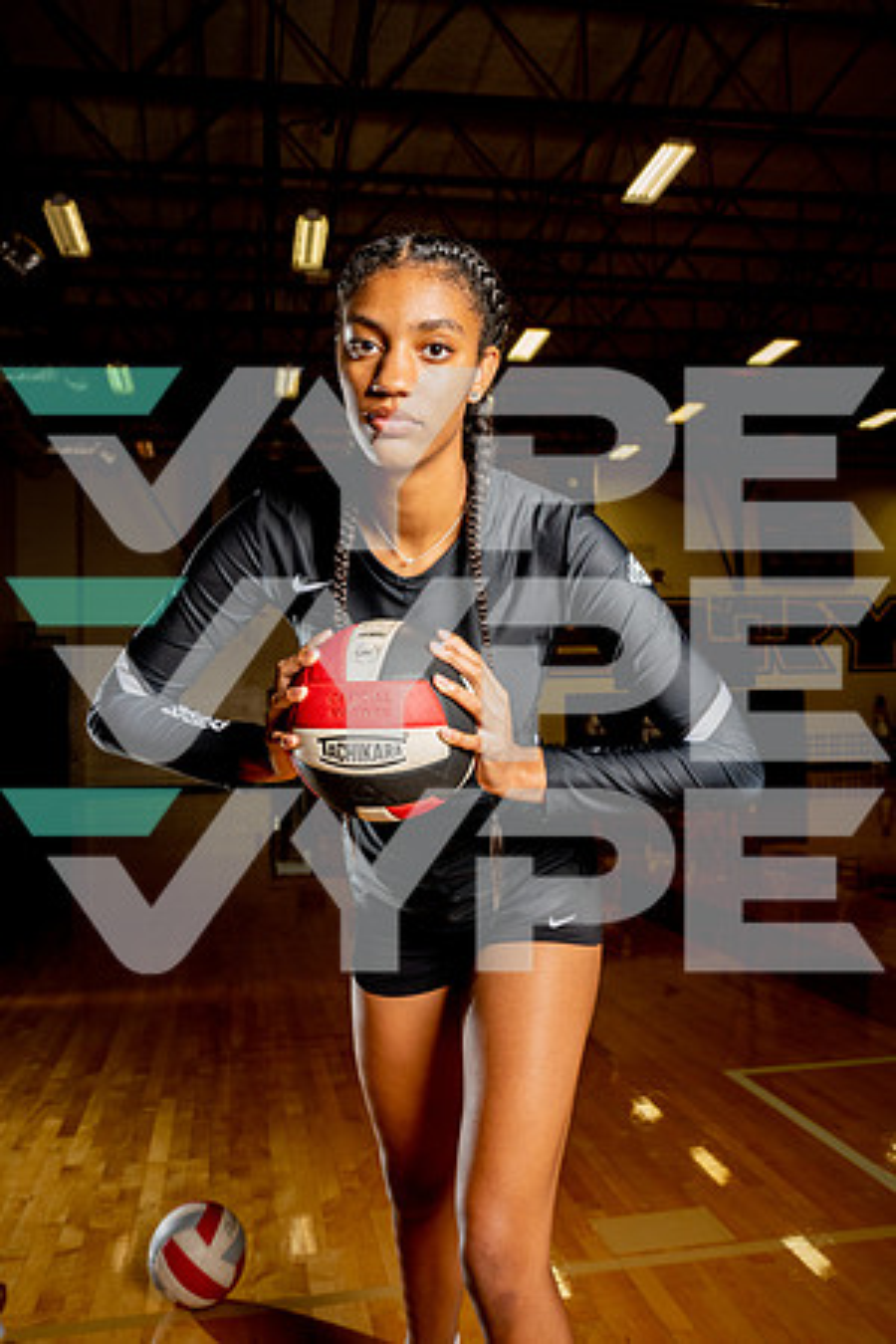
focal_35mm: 30
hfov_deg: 43.6
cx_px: 448
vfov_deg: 61.9
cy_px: 672
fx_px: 1120
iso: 400
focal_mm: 30
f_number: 7.1
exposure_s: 1/250
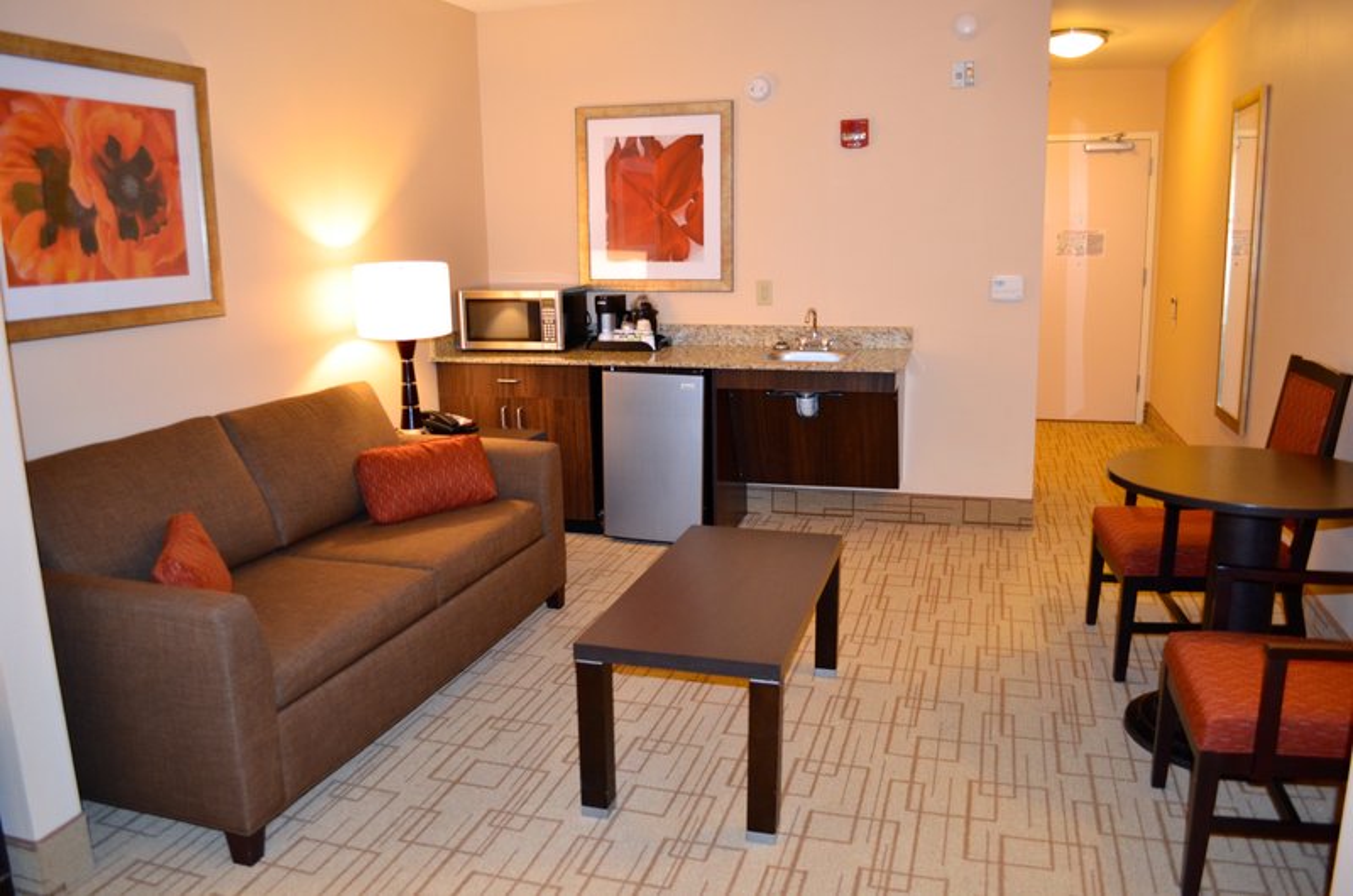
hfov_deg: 67.5
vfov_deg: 47.7
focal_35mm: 27
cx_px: 676
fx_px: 1013
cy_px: 448
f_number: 3.5
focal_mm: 18
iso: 800
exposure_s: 1/60
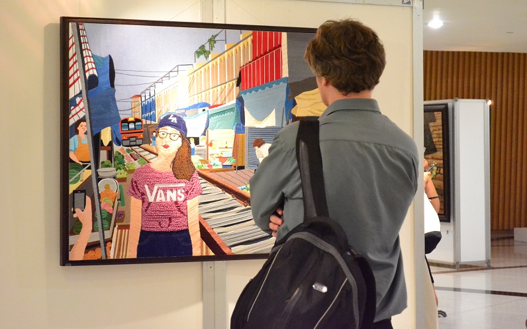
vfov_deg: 15.4
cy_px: 154
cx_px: 264
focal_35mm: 85
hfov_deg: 24.5
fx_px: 1213
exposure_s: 1/80
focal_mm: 55
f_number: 5.6
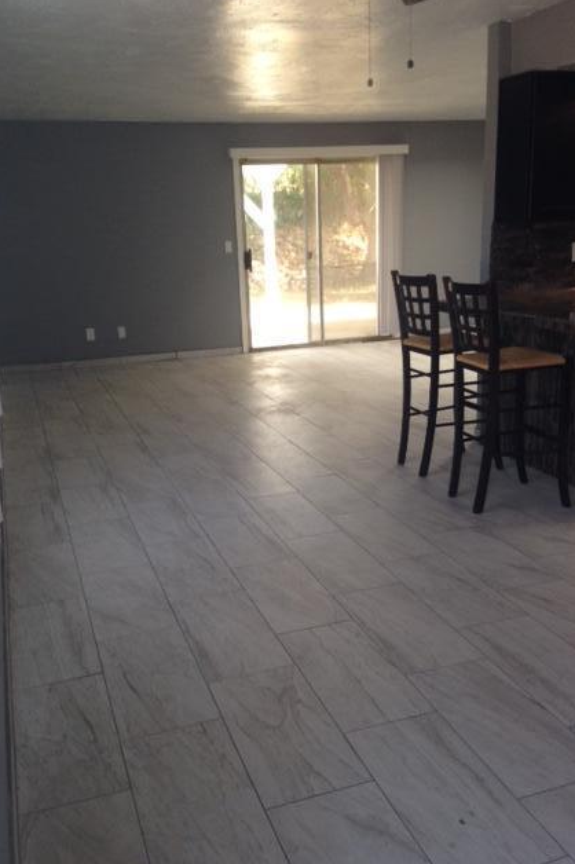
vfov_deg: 54.5
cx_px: 282
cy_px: 435
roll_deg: +2.4
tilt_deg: -12.2
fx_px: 839
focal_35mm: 35
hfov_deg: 37.8
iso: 64
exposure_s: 1/60
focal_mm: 4.12
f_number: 2.4
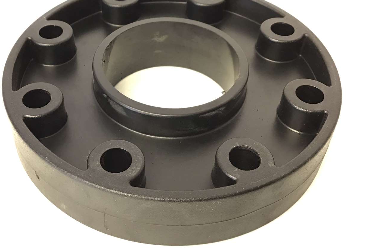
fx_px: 444
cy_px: 81
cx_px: 145
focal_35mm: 43
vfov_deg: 30.9
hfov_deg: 45.1
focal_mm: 3.3
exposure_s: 1/33
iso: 125
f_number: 2.4
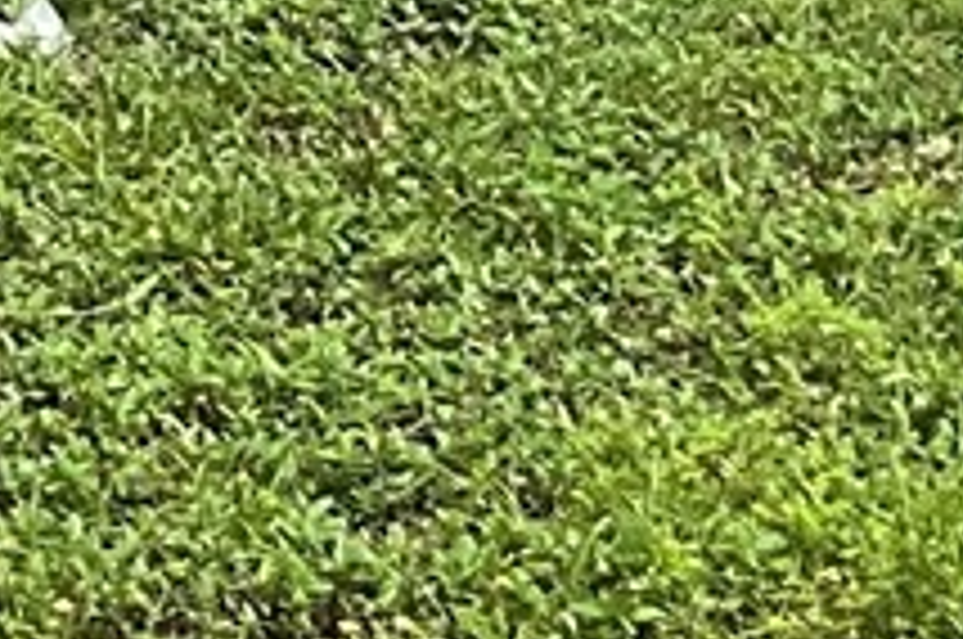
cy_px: -1431
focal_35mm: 226
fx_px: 6036
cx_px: -914
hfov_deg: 8.7
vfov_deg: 5.6
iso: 16
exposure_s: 1/1168
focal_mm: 3
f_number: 1.8
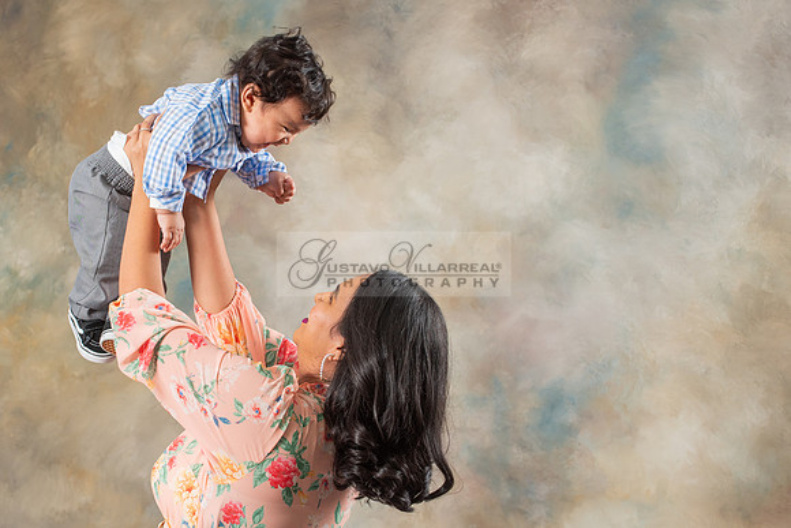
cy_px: 337
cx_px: 256
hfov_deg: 13.8
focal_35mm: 149
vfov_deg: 9.2
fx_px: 3273
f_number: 5.6
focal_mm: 98
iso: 200
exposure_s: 1/125
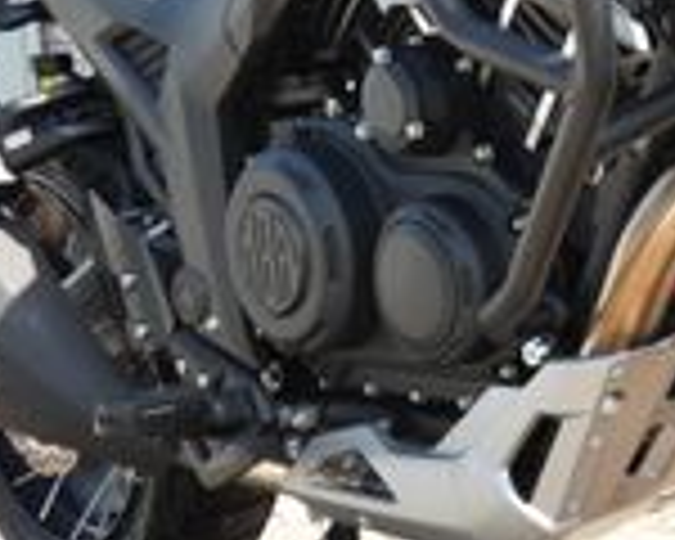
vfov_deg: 17.9
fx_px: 1718
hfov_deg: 20.8
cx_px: 796
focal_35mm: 86
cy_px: 288
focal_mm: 6
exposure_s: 1/160
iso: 80
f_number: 3.4
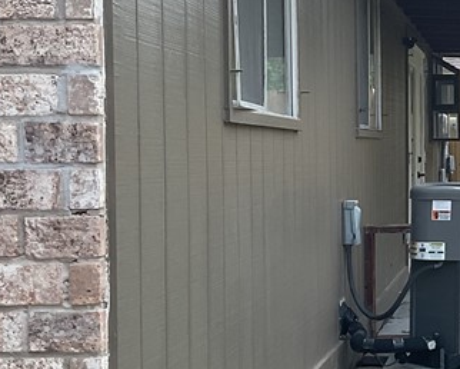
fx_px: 1226
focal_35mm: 90
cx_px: 556
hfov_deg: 19.9
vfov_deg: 17.1
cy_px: 174
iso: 16
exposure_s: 1/469
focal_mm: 3
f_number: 1.8
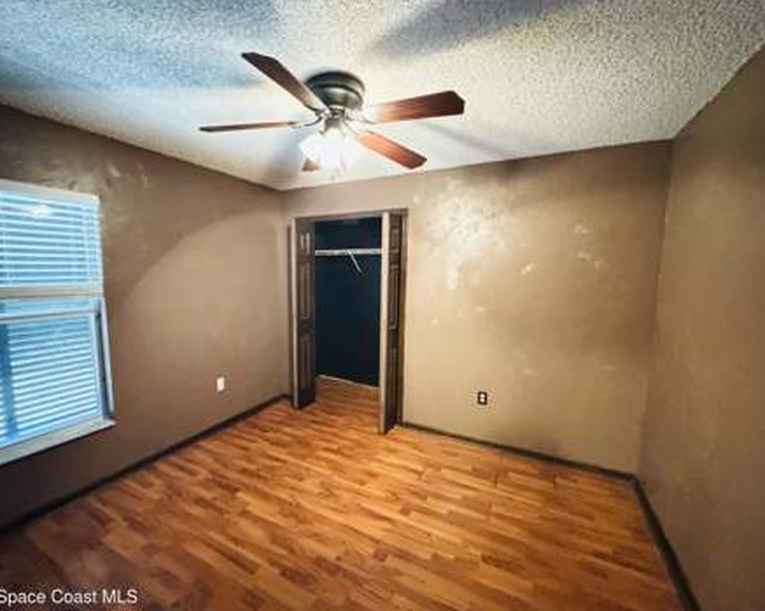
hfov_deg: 96.7
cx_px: 357
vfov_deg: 84.0
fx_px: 339
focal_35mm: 15
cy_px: 309
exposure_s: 1/15
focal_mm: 2.22
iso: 3200
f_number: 2.2
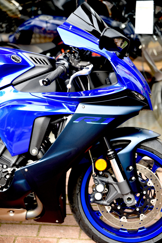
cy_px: 122
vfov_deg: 28.8
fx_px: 472
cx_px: 81
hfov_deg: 19.5
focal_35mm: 70
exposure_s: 1/60
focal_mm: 70
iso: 200
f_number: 2.8
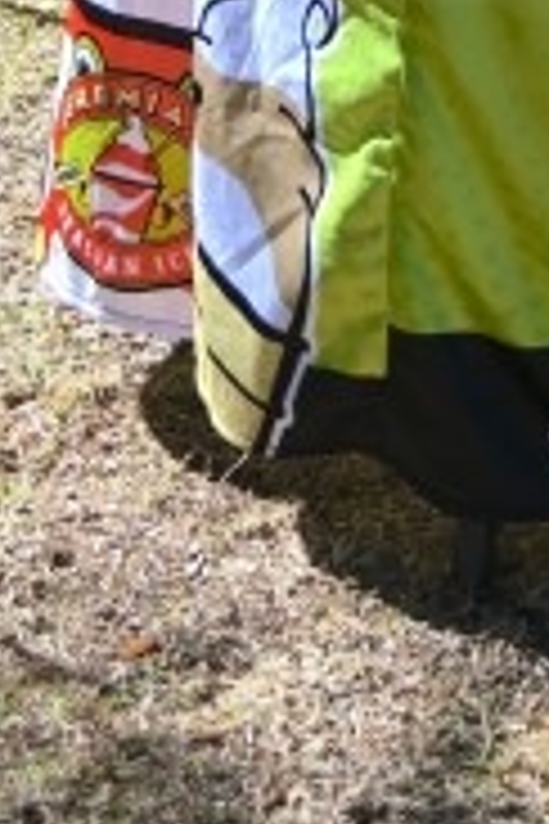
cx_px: 1044
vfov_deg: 9.7
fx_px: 4209
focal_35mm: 184
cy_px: -1252
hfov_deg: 7.2
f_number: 7.1
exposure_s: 1/320
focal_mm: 35
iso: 100
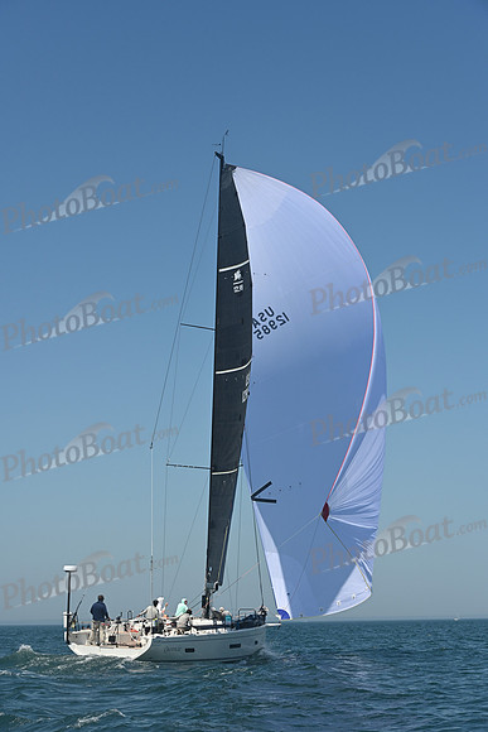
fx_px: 1422
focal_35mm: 70
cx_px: 244
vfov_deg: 28.8
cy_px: 366
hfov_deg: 19.5
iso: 320
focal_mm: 70
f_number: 8
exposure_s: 1/1000
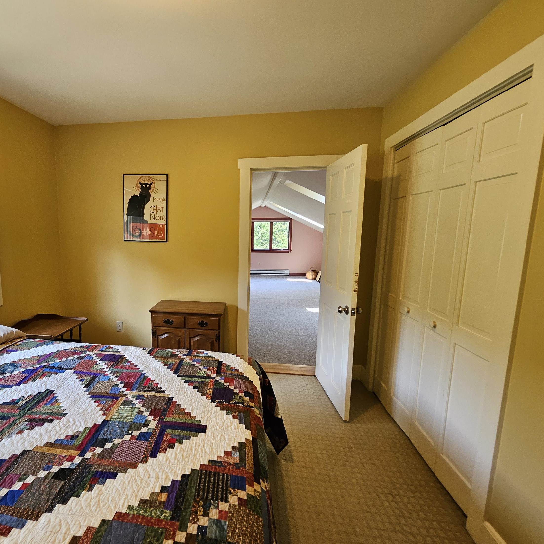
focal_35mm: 16
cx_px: 213
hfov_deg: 86.2
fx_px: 284
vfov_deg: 87.4
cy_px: 272
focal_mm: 1.74
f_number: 2.2
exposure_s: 1/60
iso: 160
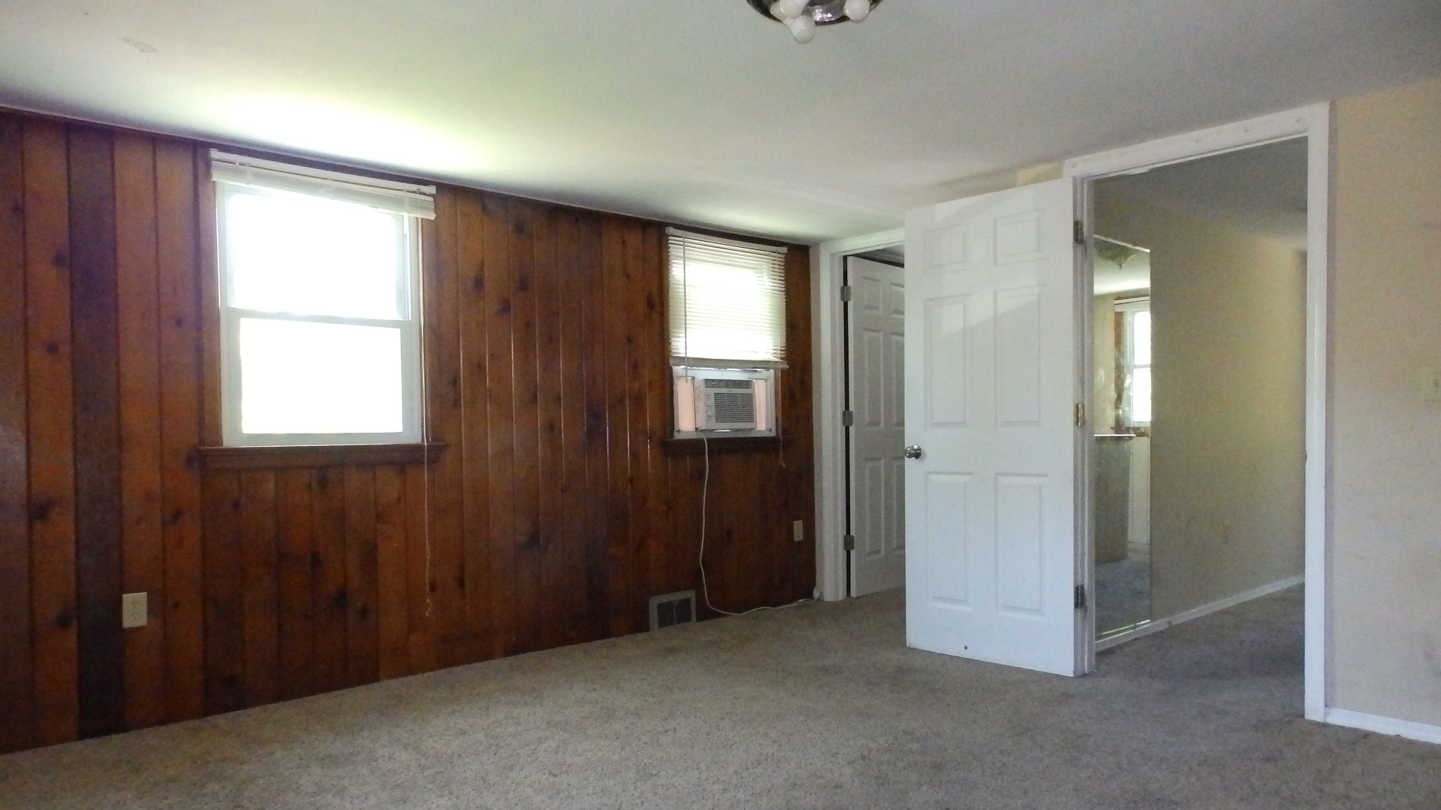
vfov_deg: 47.6
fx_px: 917
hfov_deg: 76.3
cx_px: 720
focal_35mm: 24
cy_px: 441
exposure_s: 1/80
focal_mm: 4
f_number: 3.4
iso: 1600
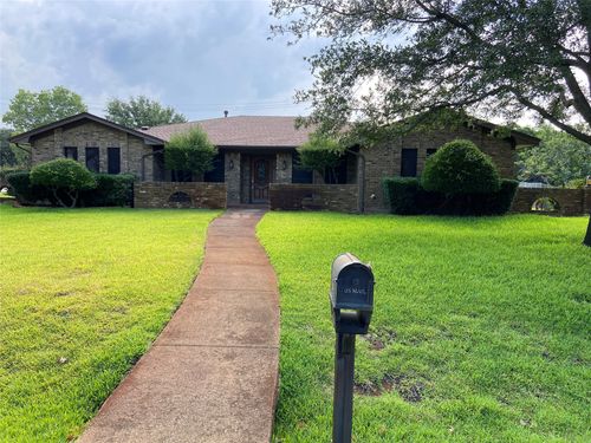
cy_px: 222
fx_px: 444
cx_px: 296
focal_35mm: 26
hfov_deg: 67.3
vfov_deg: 53.1
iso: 32
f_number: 1.8
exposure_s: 1/319
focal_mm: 4.25
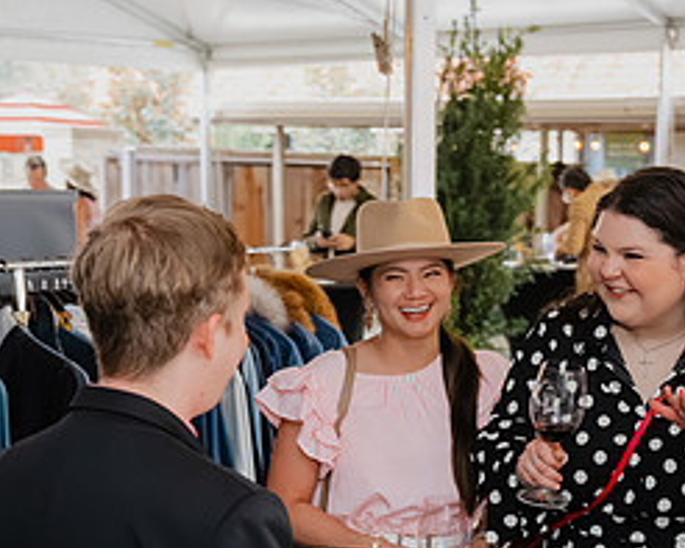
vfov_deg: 16.0
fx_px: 1927
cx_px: 585
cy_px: 510
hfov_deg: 19.9
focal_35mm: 95
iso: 4000
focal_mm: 43
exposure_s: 1/160
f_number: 4.5
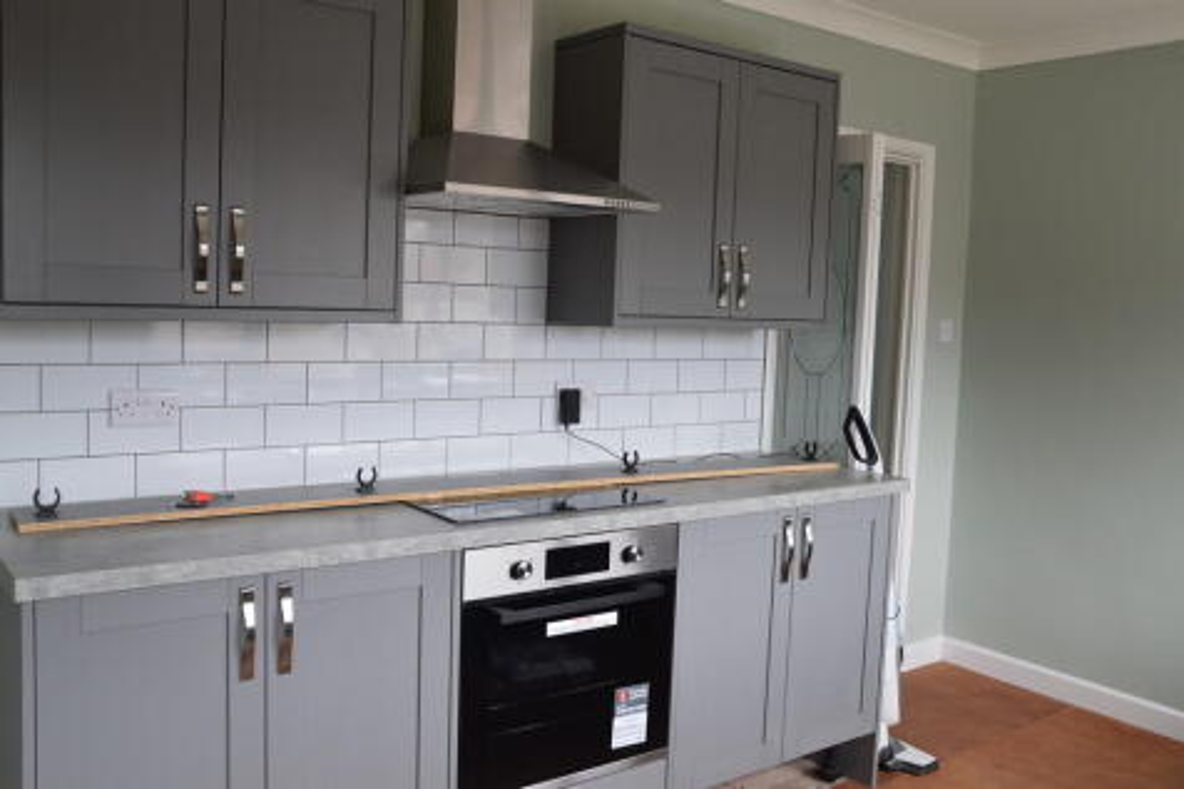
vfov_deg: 39.9
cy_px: 394
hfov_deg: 57.2
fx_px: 1085
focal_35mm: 33
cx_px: 592
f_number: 7.1
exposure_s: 1/40
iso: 400
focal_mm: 22
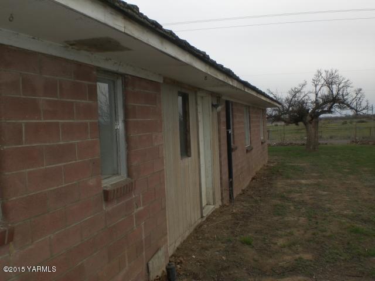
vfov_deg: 37.7
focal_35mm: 38
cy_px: 140
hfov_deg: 49.0
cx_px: 188
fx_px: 412
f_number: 4.4
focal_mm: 6.3
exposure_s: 1/400
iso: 50
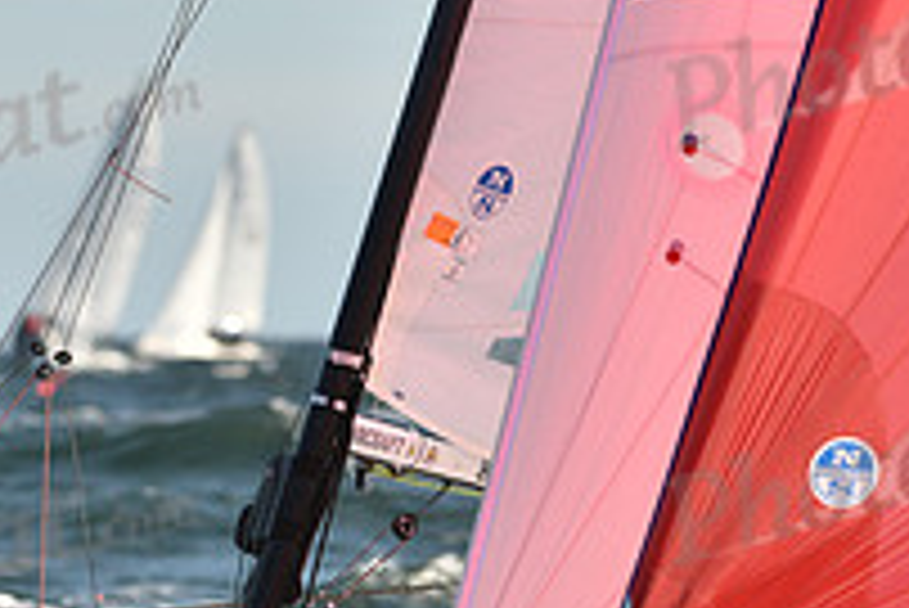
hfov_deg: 2.7
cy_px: 745
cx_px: 436
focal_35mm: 776
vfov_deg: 1.8
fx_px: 19607
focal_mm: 270
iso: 250
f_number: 5.6
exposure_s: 1/1250
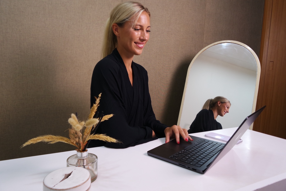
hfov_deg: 73.8
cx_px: 143
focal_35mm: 24
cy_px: 96
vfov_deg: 53.1
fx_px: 191
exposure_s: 1/30
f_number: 3.5
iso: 400
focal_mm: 9
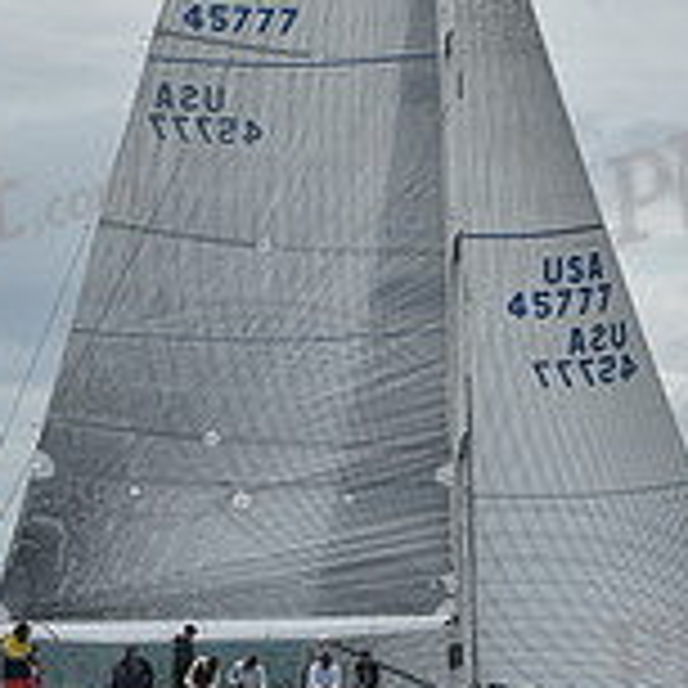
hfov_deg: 5.7
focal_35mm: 306
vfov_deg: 5.7
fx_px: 6881
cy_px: 427
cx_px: 375
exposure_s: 1/800
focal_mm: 95
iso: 250
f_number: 11
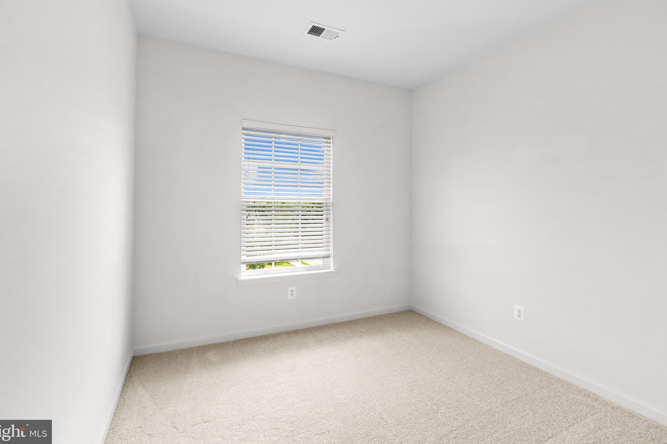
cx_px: 329
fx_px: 315
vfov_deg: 70.4
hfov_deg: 93.3
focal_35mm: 17
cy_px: 209
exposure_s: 1/2.5
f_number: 9
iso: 100
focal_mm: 16
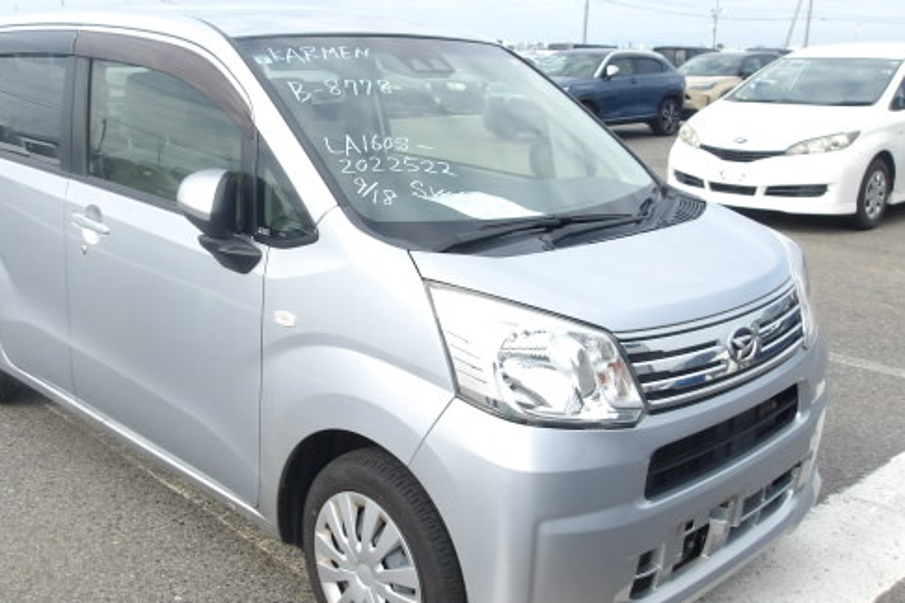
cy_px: 303
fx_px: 930
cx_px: 378
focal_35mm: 37
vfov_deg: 35.9
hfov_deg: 51.7
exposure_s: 1/60
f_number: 10.4
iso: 100
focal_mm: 4.9
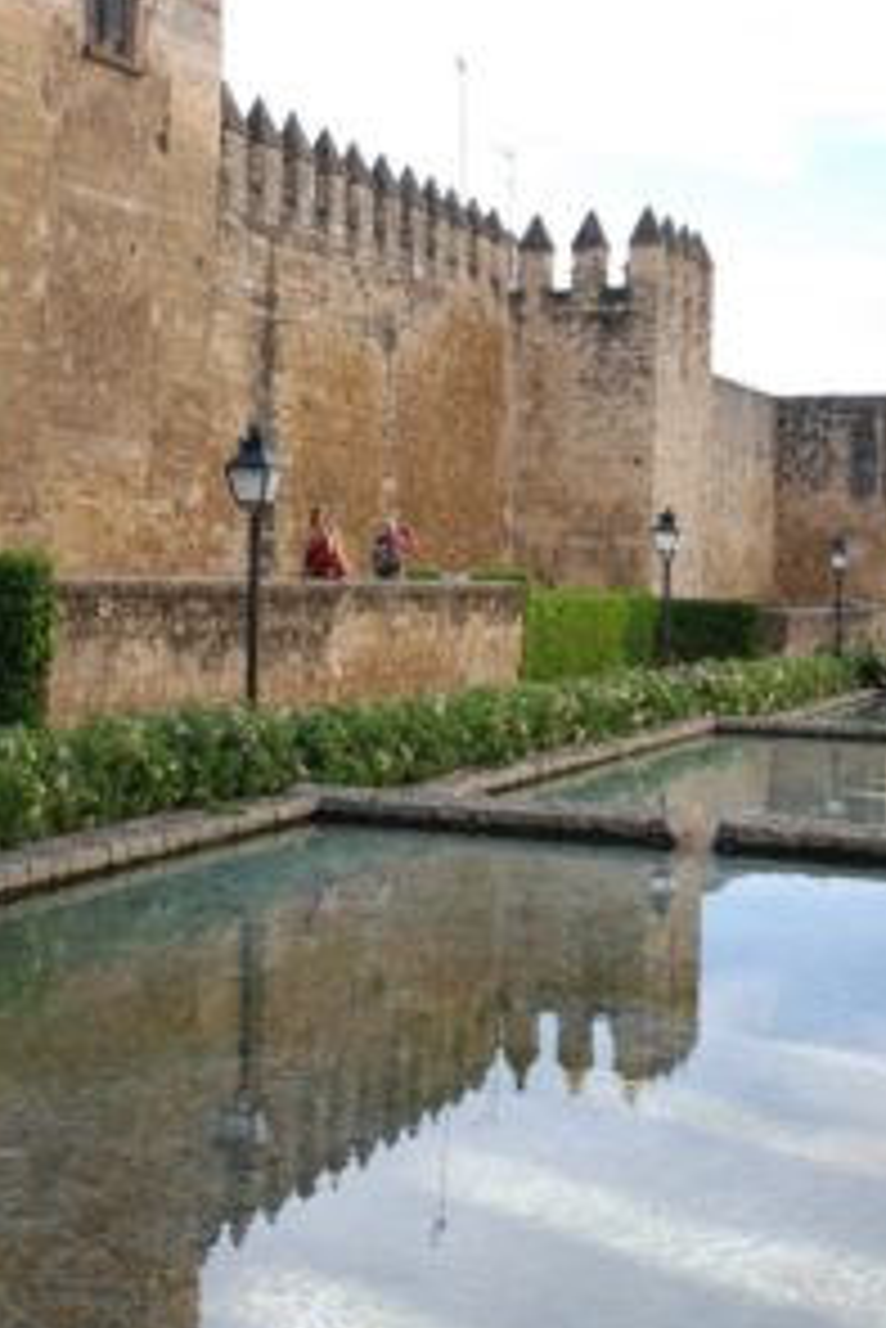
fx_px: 2065
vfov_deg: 35.5
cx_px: 272
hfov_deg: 24.1
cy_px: 558
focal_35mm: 56
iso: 100
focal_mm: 22
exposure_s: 1/200
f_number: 5
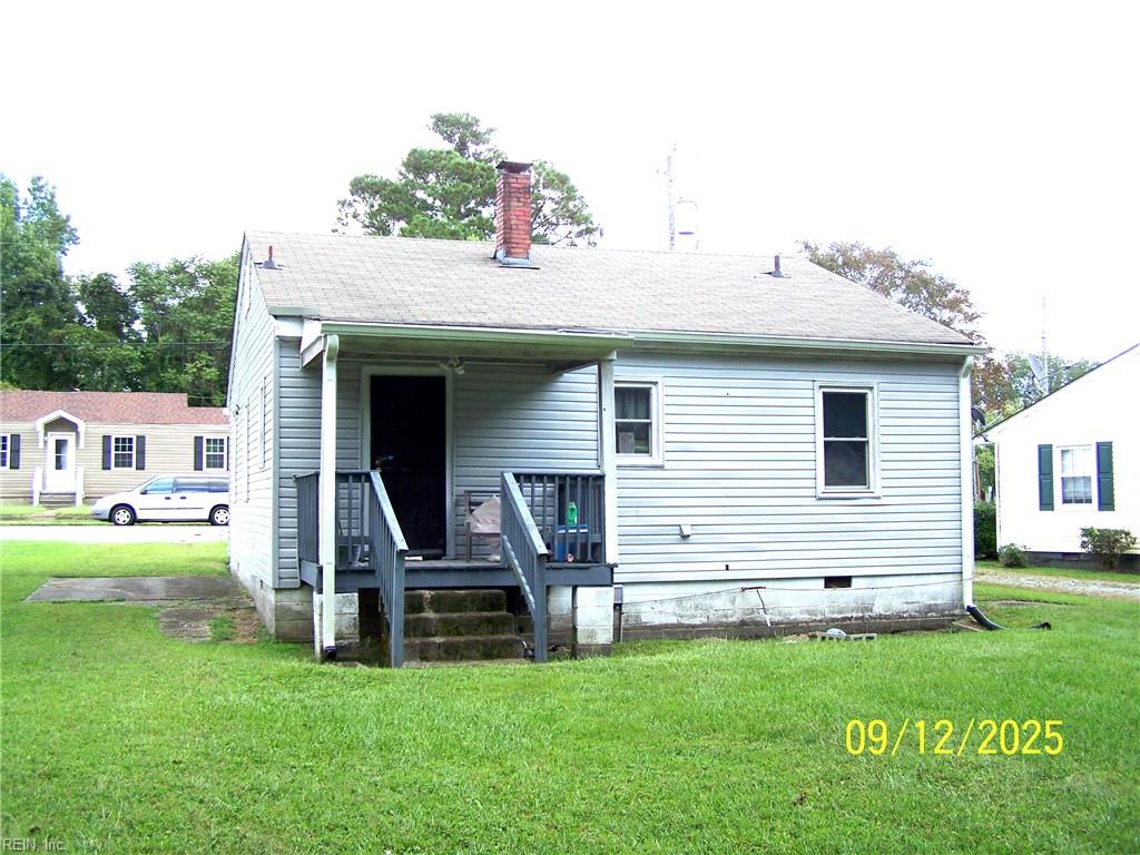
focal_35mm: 38
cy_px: 428
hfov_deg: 49.0
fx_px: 1251
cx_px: 570
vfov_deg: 37.7
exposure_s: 1/200
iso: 64
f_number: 2.8
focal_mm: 6.3
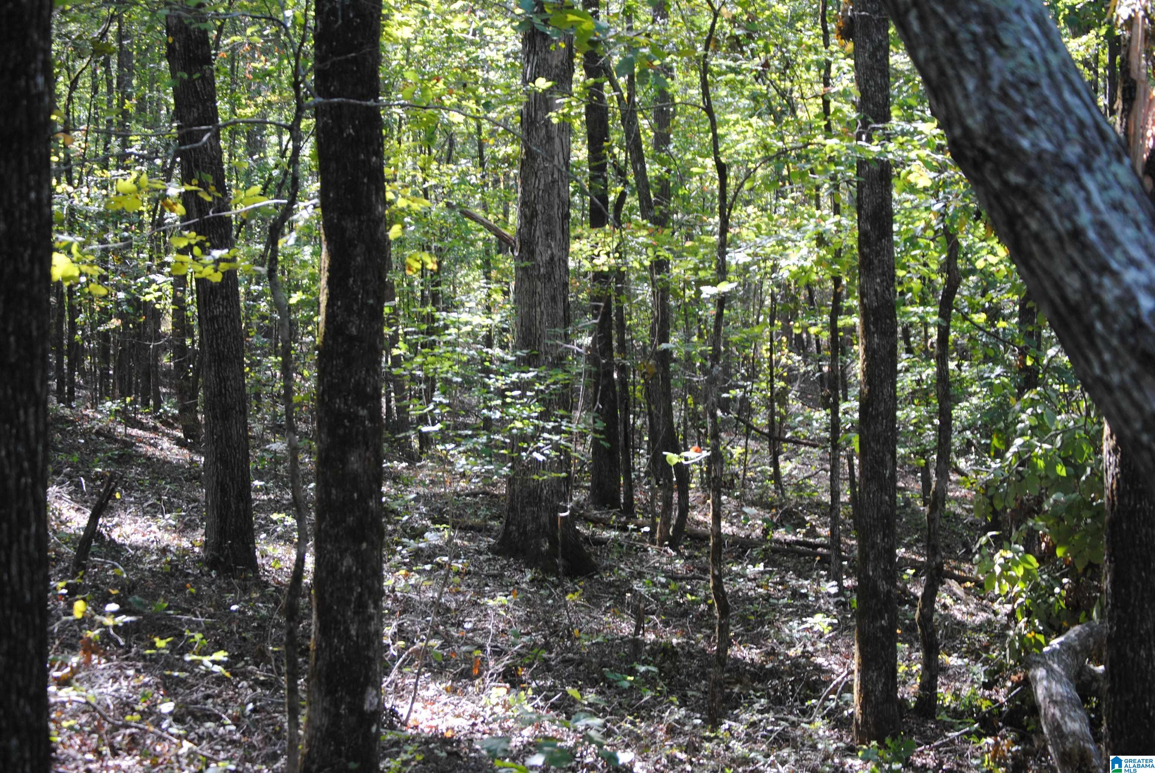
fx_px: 2650
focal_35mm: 82
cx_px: 578
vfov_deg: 16.6
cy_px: 386
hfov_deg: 24.6
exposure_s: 1/80
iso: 200
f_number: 4.5
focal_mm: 55
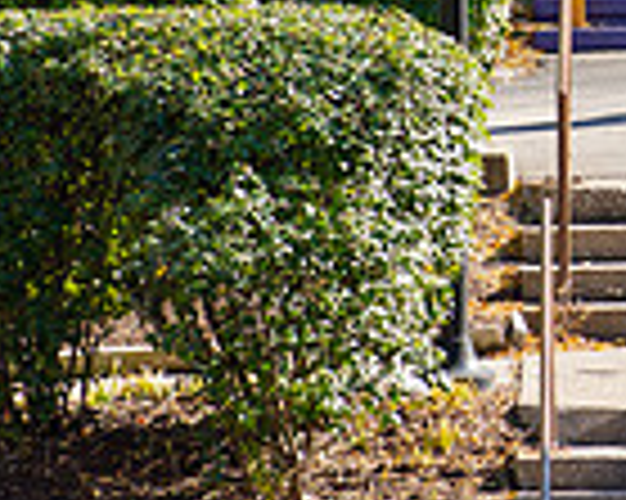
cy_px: -182
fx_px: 21773
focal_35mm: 1176
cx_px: 1067
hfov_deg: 1.6
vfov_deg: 1.3
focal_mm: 300
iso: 250
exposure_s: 1/320
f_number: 5.6
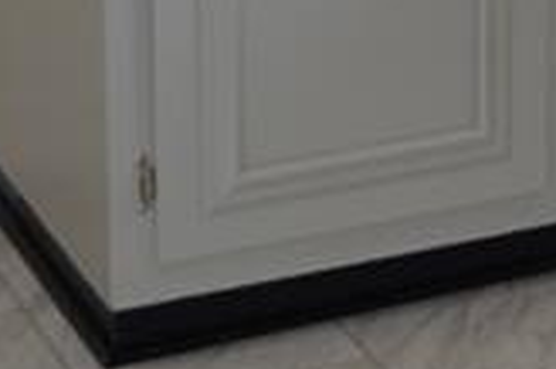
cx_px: 783
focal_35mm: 169
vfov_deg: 7.4
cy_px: -650
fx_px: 2607
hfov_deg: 11.7
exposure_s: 1/125
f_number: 4
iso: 280
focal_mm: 18
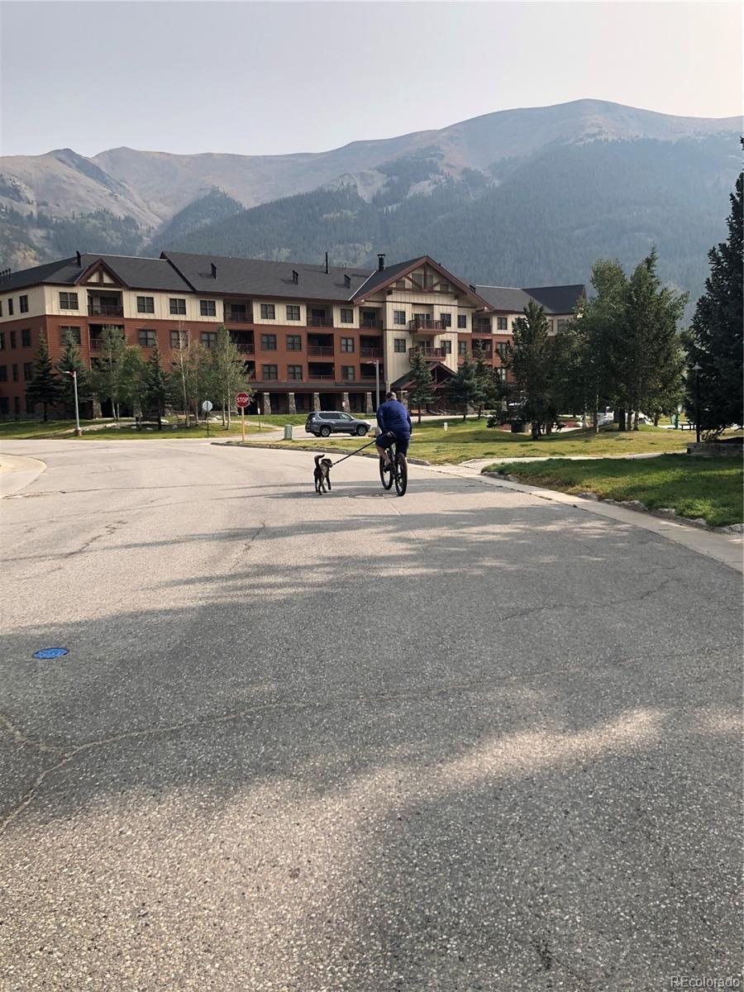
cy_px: 496
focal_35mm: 28
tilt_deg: -7.6
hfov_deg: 49.7
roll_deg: +2.1
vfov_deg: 63.4
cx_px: 372
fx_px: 802
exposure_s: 1/1143
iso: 20
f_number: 1.8
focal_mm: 3.99
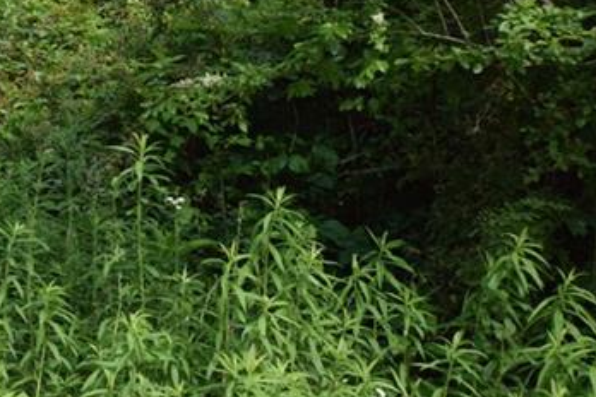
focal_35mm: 106
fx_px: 1755
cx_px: -265
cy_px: 79
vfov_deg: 12.9
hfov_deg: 17.5
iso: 100
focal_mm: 24
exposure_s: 1/160
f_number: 6.3
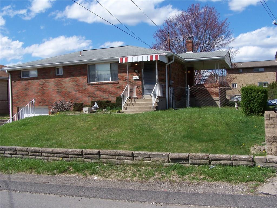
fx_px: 304
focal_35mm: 38
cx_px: 138
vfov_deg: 37.7
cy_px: 104
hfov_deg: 49.0
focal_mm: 6.3
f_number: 5.6
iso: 80
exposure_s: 1/500
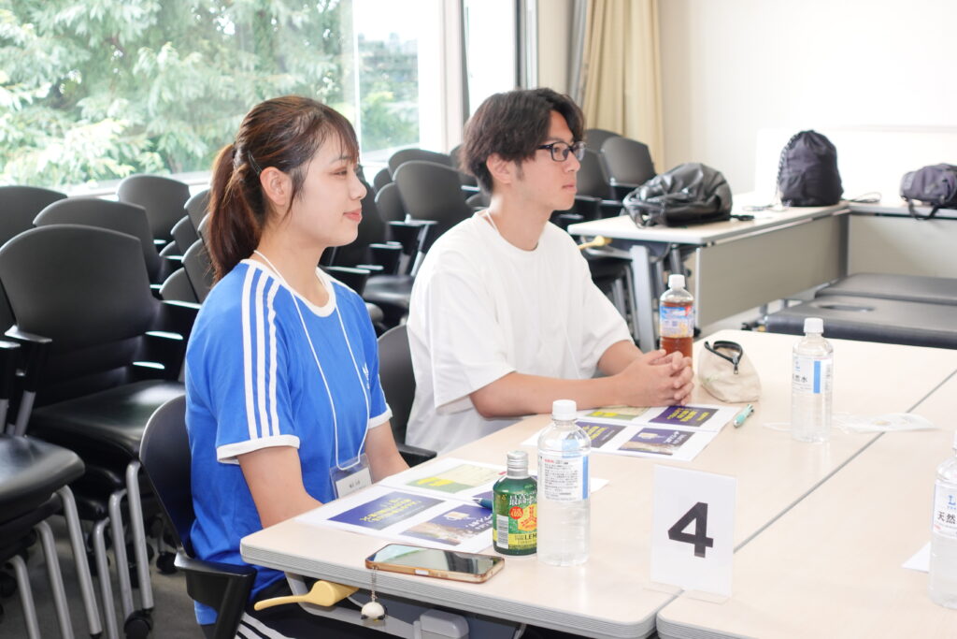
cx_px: 478
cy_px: 320
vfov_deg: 24.6
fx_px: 1462
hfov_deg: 36.2
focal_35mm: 55
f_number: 2.8
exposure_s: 1/50
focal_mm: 20.52
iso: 125
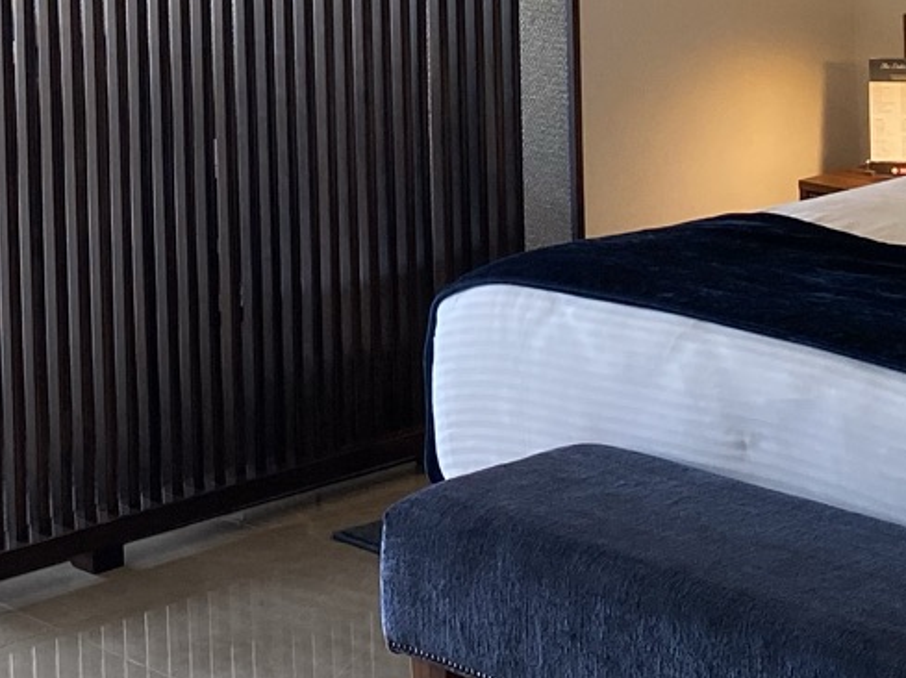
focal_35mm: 109
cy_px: -209
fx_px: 2851
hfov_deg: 17.8
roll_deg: +1.7
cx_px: 89
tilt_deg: -4.8
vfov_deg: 13.1
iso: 64
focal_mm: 4.25
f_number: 1.8
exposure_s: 1/100
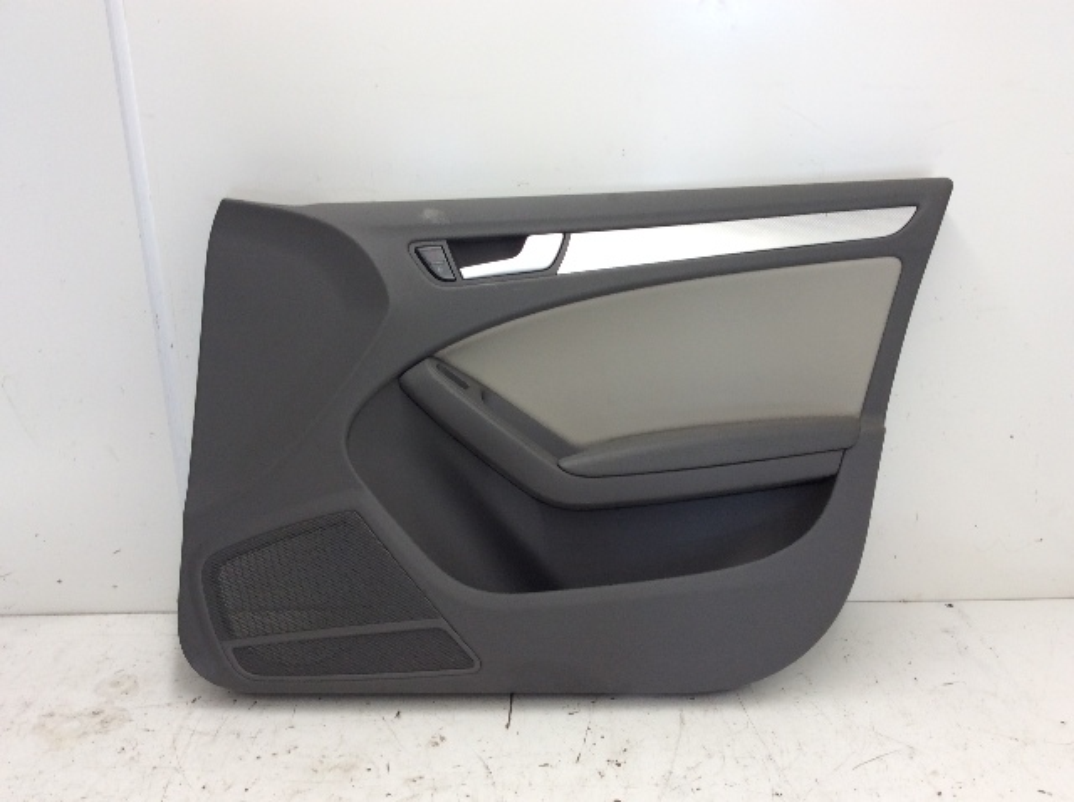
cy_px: 401
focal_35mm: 32
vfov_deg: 44.1
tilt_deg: -17.5
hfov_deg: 56.9
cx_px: 537
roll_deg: +2.7
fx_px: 991
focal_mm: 3.3
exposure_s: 1/40
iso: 40
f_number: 2.4
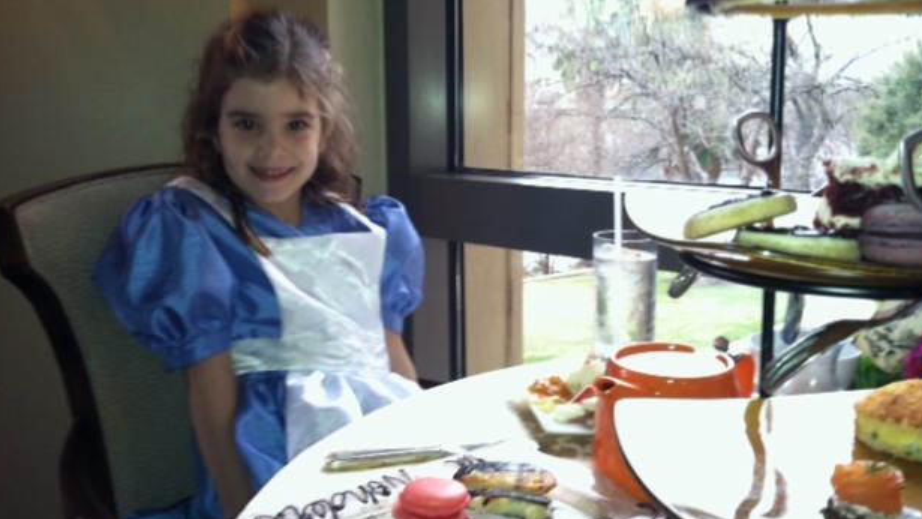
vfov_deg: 30.4
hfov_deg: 51.6
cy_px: 231
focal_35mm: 39
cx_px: 456
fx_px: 954
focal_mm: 3.85
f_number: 2.8
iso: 125
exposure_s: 1/15
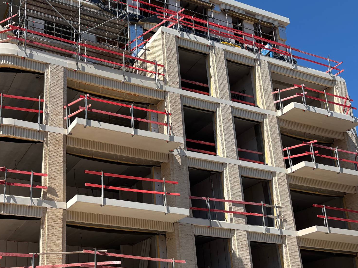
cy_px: 188
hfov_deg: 40.9
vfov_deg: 31.8
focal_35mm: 45
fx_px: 465
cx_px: 90
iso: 50
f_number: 1.6
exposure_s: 1/3311
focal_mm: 5.96
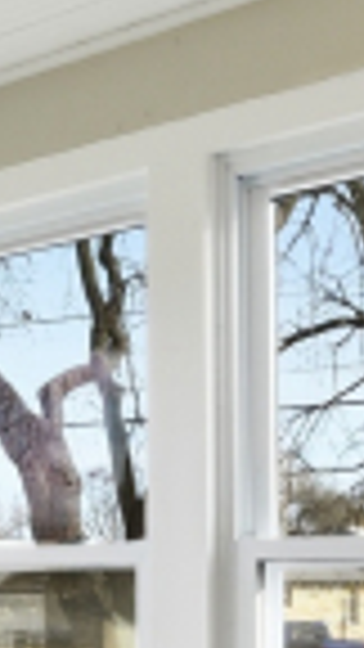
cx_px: -27
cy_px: 612
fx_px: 1493
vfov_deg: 23.6
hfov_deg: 13.6
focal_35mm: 87
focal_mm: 16
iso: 250
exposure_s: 1/500
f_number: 9
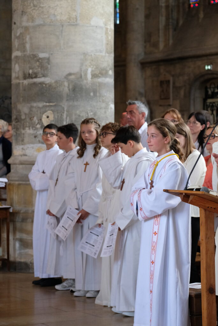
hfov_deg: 11.3
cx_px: 109
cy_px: 163
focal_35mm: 122
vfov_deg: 16.8
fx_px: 1107
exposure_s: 1/160
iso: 2500
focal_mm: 81.3
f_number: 4.5
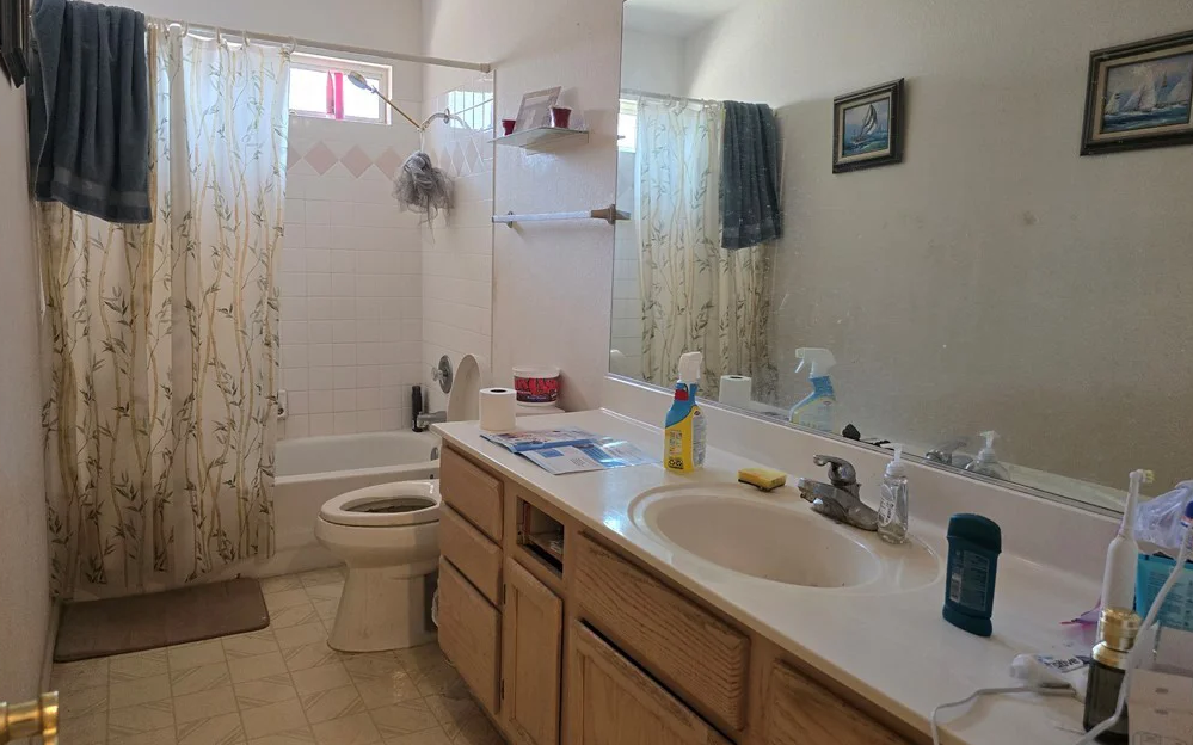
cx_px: 594
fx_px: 813
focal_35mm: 25
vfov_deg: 49.3
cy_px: 372
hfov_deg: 72.6
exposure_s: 1/120
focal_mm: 6.3
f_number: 1.7
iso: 500
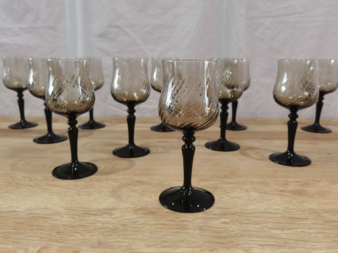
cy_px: 126
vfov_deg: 48.2
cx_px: 169
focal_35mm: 29
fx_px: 283
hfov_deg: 61.7
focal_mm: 6.71
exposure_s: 1/50
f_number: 1.9
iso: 100
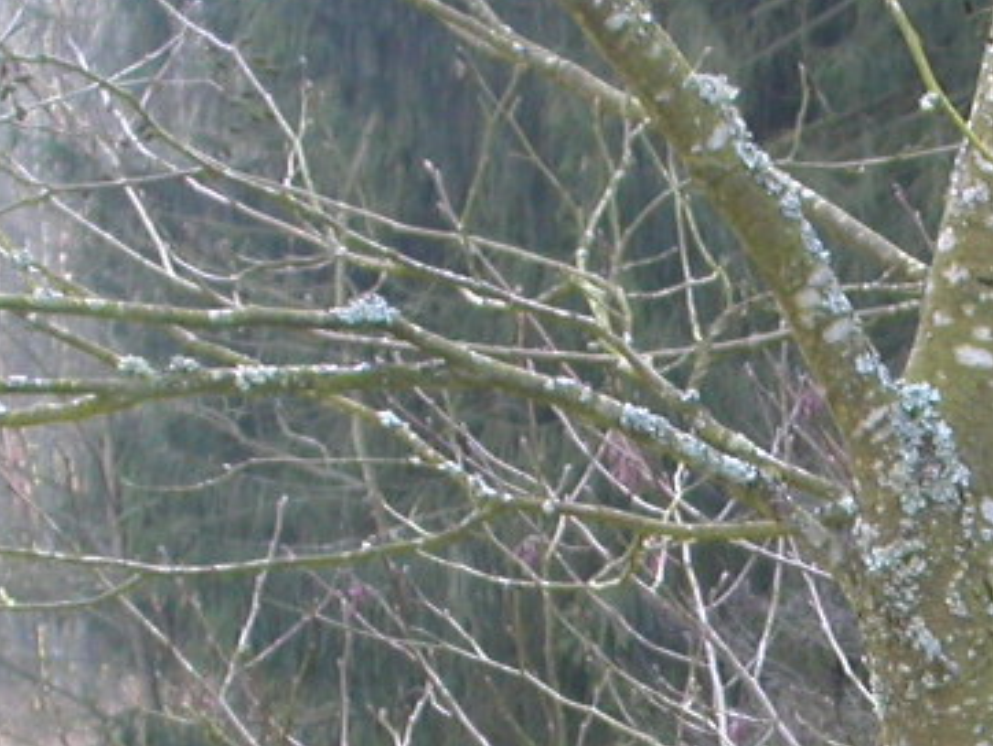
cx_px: 1284
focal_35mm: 219
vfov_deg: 6.7
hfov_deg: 8.9
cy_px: 1231
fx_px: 6286
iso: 100
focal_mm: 12.9
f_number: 3.6
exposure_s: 1/87.3
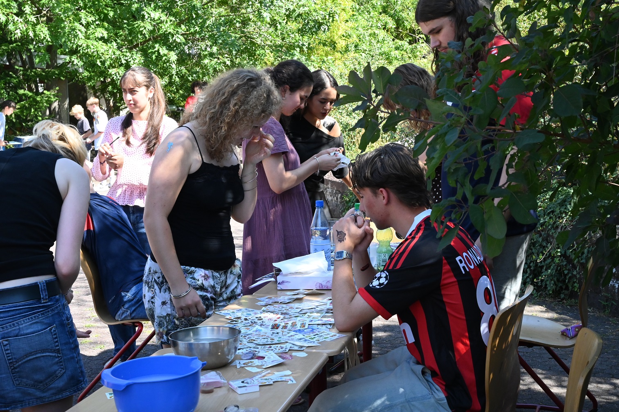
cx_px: 310
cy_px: 206
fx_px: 859
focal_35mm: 50
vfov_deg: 27.0
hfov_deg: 39.6
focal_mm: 50
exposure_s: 1/750
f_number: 13
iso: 4500
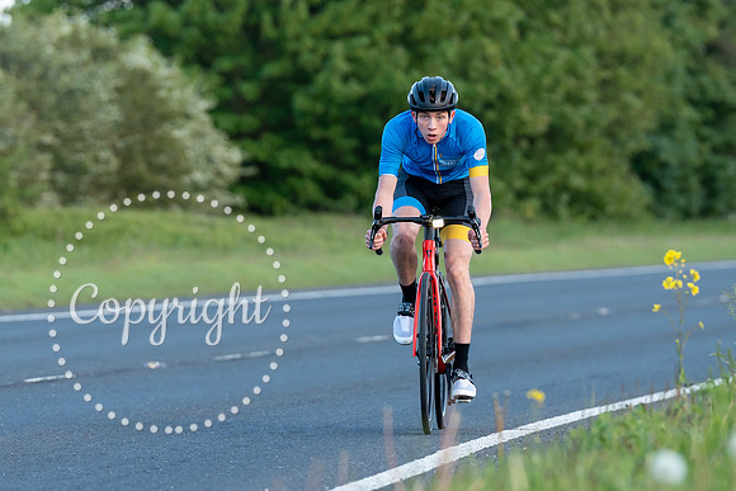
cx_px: 445
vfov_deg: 3.5
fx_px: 8028
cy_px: 134
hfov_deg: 5.2
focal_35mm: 393
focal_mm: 200
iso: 1000
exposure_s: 1/1000
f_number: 4
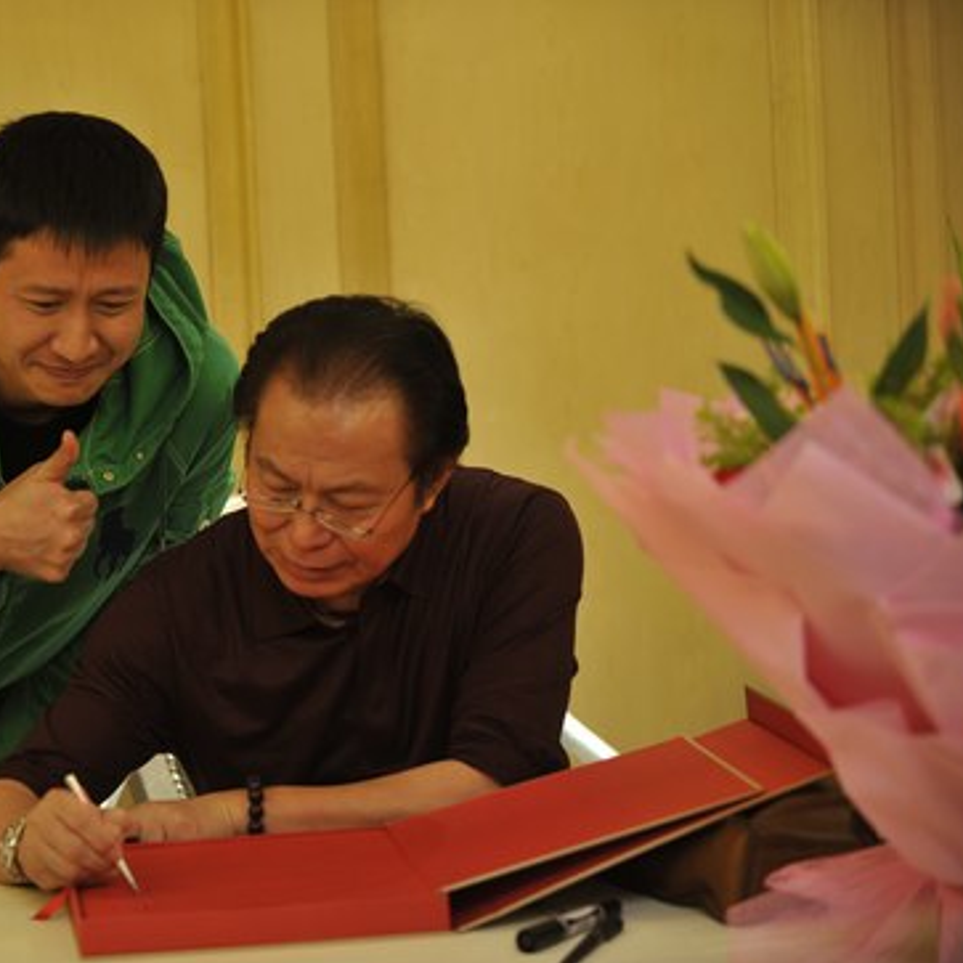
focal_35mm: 103
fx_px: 3242
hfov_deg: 16.8
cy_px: 483
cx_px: 247
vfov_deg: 16.9
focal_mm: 80
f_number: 2.8
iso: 800
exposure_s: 1/60
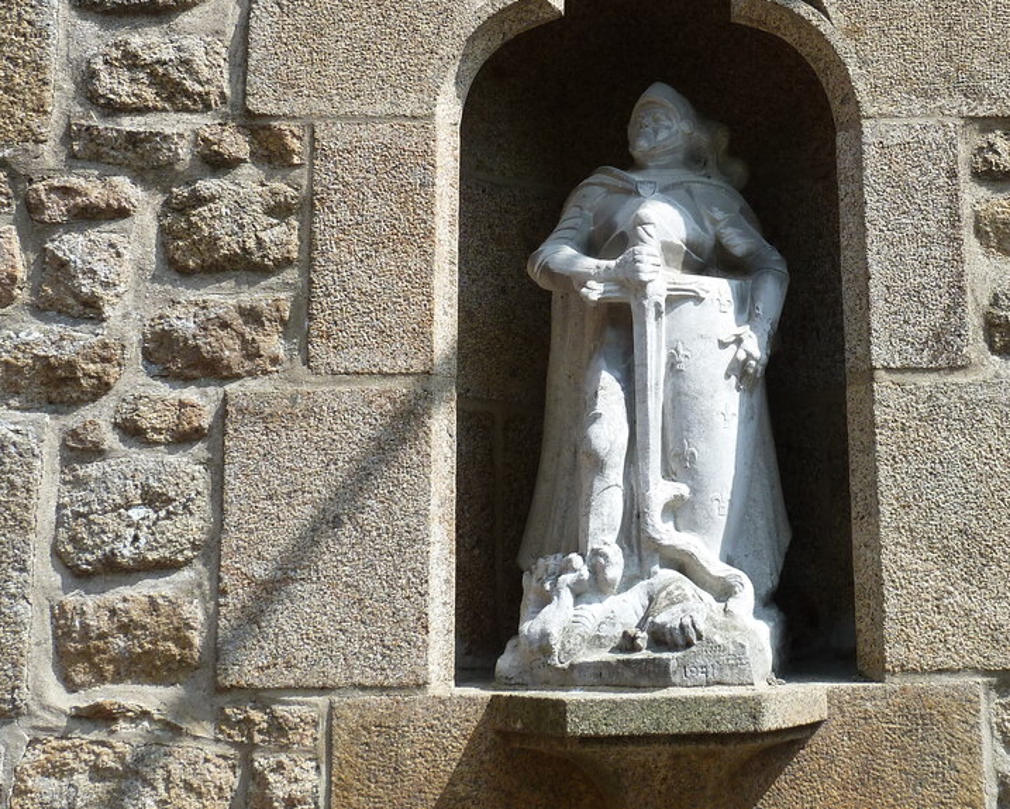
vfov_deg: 30.7
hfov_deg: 37.6
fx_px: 1465
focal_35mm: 49
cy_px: 280
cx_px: 686
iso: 80
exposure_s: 1/250
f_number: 4
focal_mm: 5
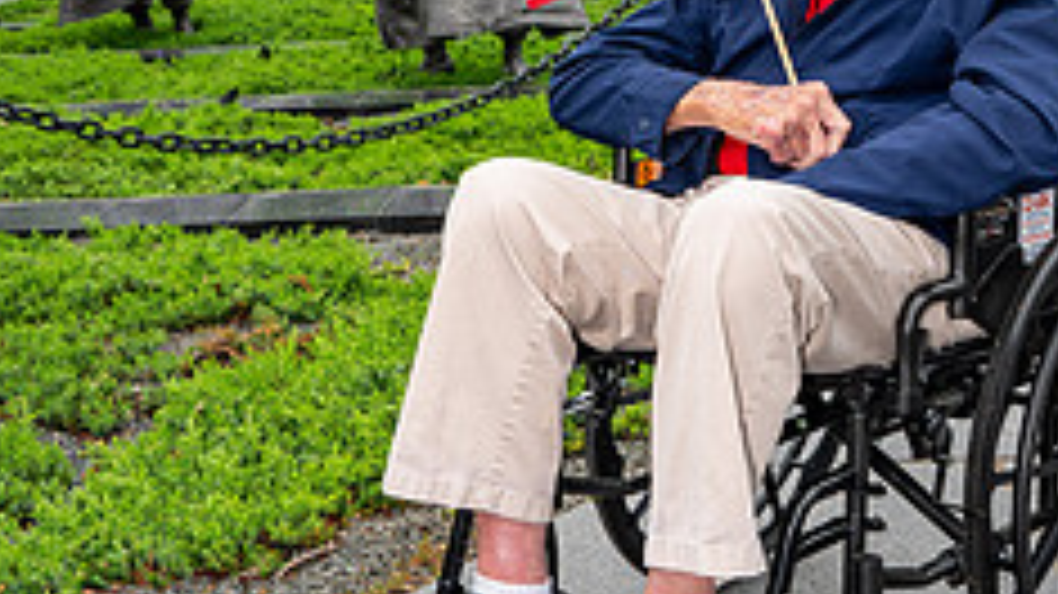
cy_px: 171
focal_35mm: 59
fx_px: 1655
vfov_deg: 20.3
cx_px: 610
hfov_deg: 35.4
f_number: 8
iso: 1000
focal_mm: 29.5
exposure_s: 1/640
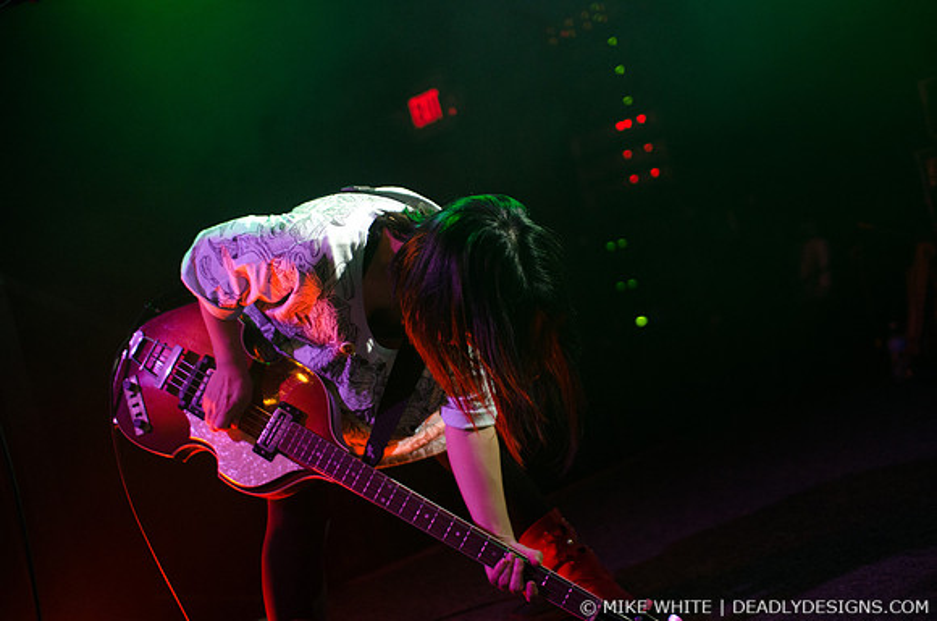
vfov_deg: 29.7
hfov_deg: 43.7
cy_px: 310
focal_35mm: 45
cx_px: 468
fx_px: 1169
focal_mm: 30
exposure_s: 1/200
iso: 1250
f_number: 1.6
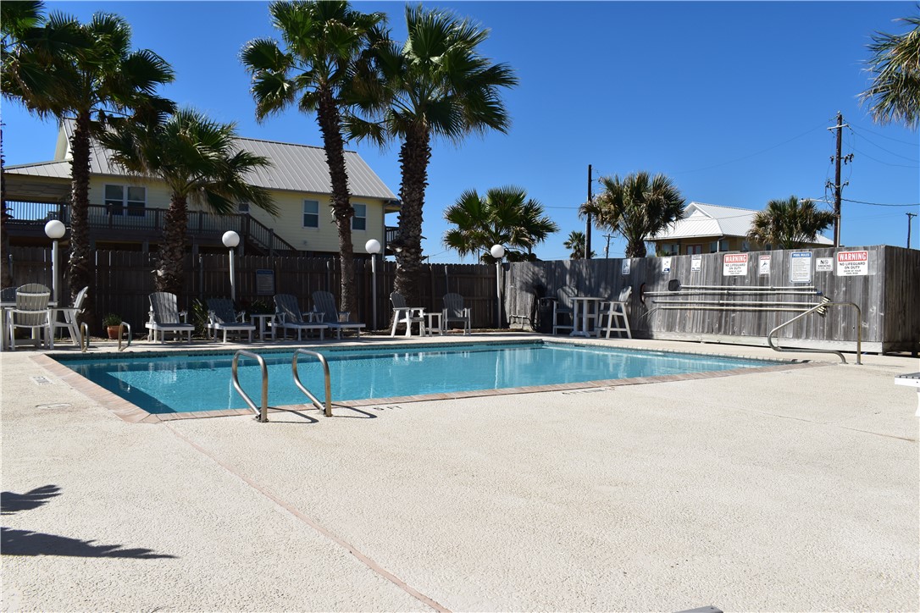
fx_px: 767
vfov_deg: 43.6
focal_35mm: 30
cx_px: 460
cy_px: 306
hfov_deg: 61.9
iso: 200
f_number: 11
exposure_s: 1/500
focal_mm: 20
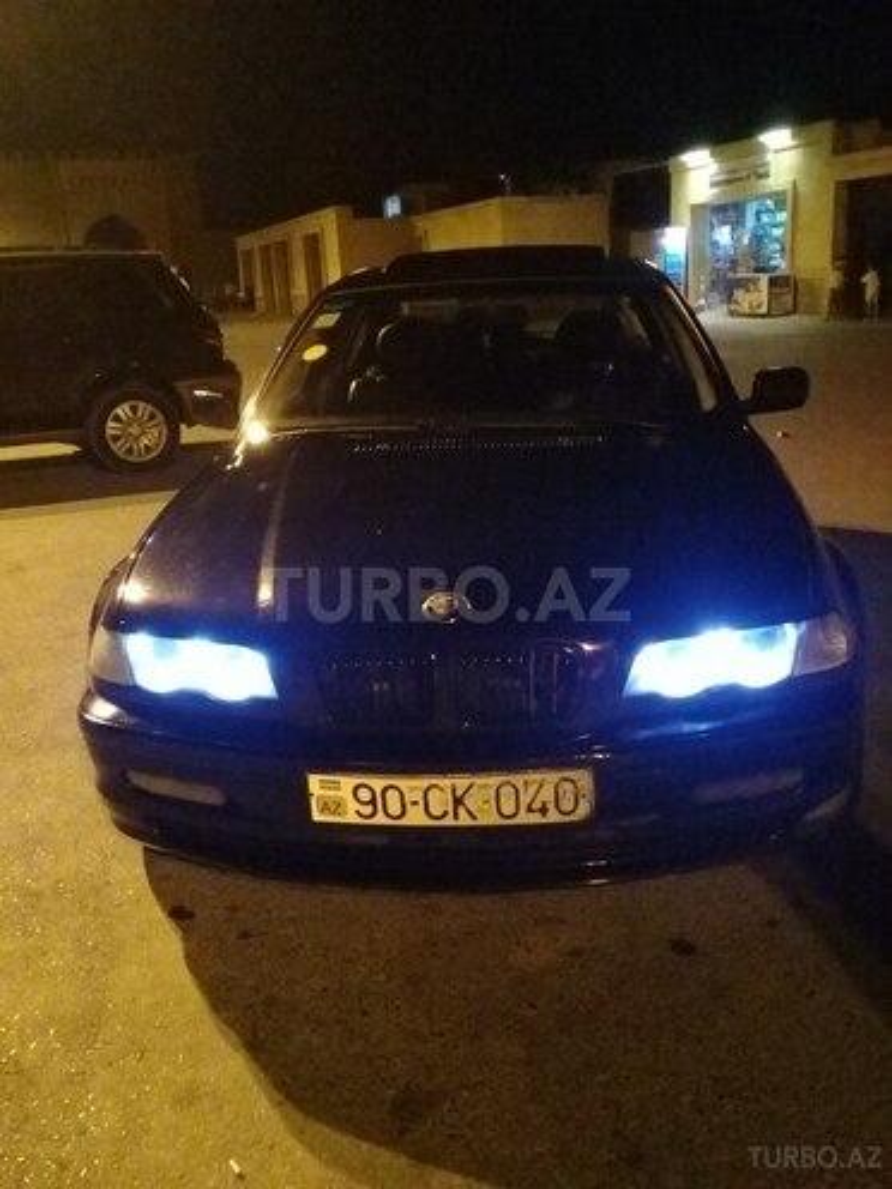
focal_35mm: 31
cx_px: 446
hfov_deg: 45.4
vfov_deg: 58.4
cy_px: 594
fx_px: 1065
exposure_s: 1/17
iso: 1250
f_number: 2.2
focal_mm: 3.3
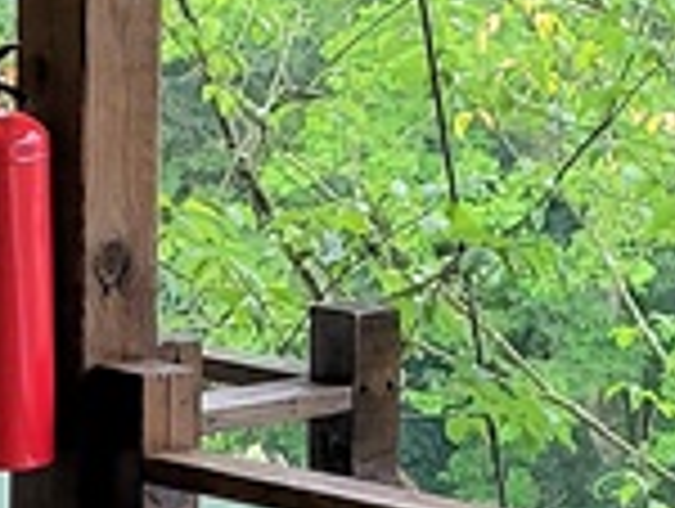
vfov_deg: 8.5
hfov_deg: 11.2
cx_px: -171
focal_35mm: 173
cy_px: -207
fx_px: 3379
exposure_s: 1/120
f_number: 1.8
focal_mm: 5.4
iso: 320
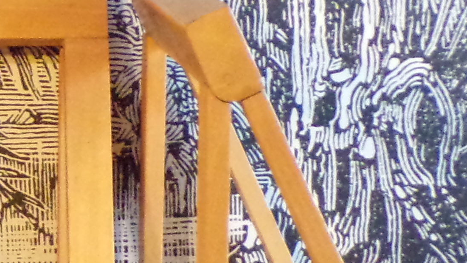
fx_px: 1808
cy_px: 319
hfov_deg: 14.1
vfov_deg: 8.2
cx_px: -142
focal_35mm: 146
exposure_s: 1/20
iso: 795
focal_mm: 5.8
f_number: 3.2
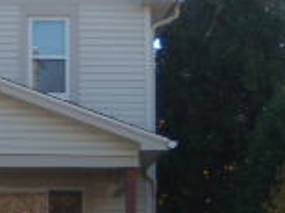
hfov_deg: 12.5
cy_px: 135
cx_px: -152
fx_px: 1233
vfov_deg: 9.9
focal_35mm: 150
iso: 80
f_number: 3.6
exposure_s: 1/320
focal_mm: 6.4
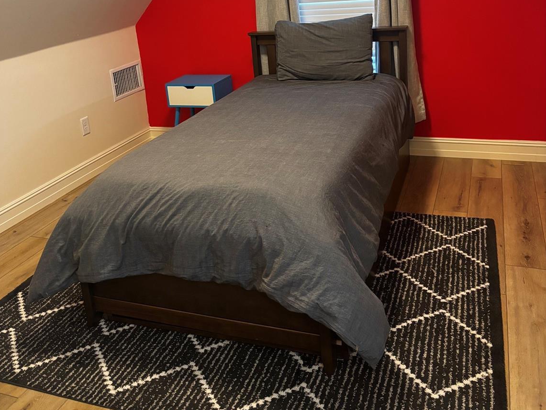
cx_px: 272
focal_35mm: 35
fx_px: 552
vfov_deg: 39.3
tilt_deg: -14.4
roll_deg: +4.7
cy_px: 88
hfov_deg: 52.6
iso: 400
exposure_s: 1/60
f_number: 1.6
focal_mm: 5.96
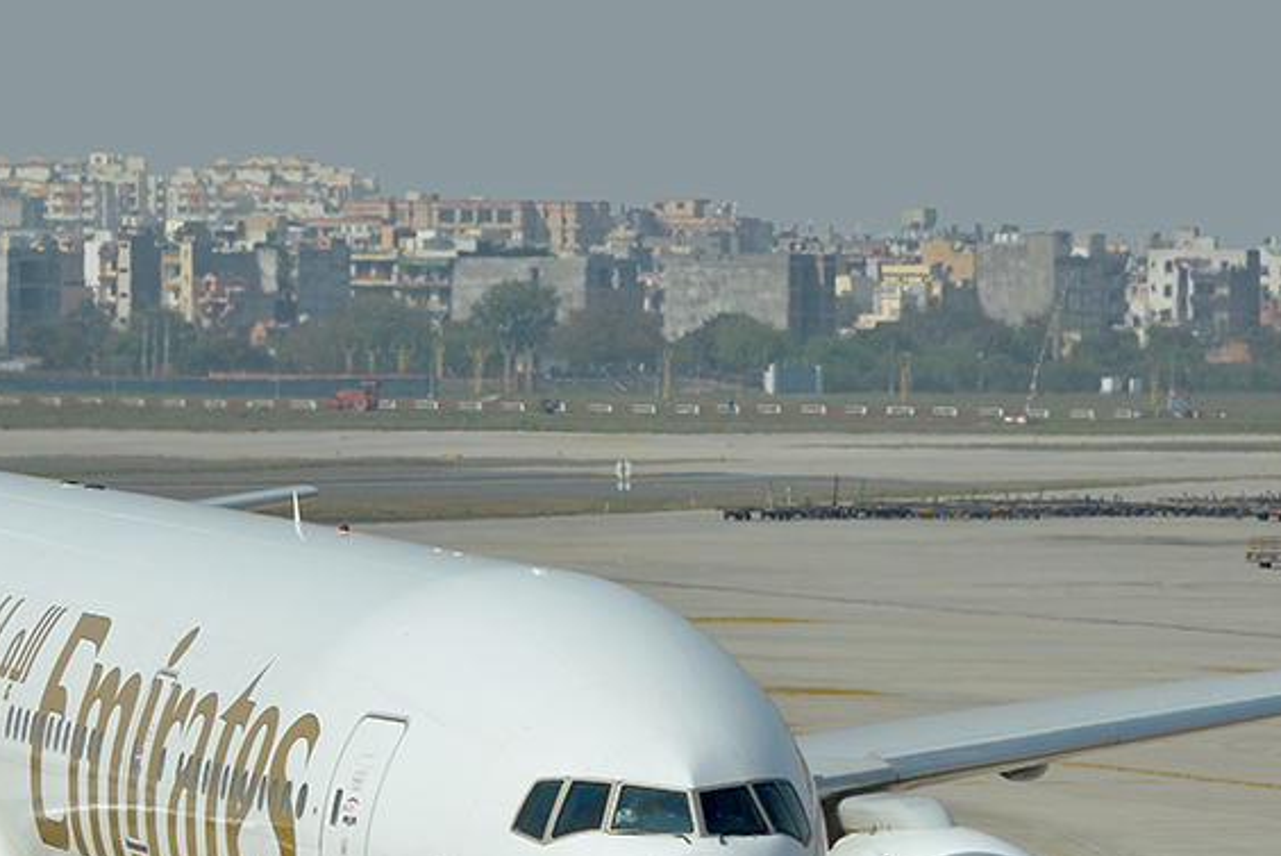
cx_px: 64
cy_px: 619
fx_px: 11359
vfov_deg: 4.3
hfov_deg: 6.4
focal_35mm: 319
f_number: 8
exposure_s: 1/500
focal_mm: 150
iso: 320
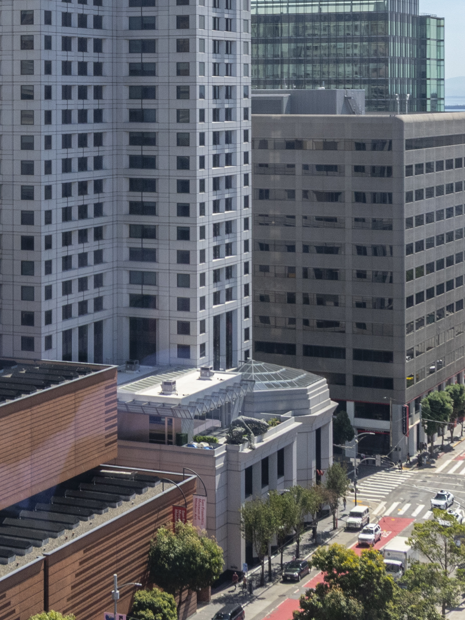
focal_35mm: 90
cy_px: 36
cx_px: 69
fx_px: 1612
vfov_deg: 21.2
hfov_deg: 16.3
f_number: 9
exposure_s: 1/250
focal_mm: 20
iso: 200
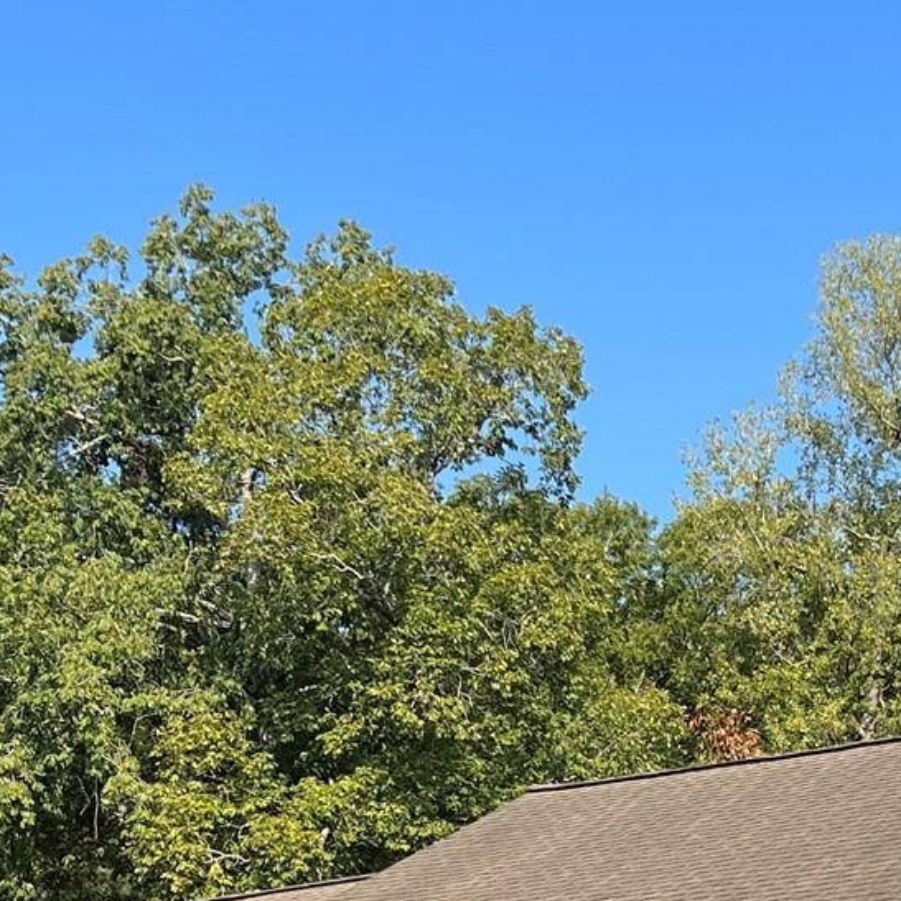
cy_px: 857
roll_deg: +1.0
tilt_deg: +8.4
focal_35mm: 86
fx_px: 2533
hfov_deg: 19.9
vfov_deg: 19.7
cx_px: 759
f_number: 1.5
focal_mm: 5.7
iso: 50
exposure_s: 1/2353
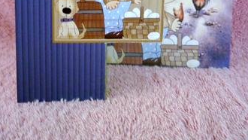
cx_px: 123
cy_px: -22
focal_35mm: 43
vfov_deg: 25.3
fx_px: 283
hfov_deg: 47.3
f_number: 3.3
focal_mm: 5.2
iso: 400
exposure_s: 1/8
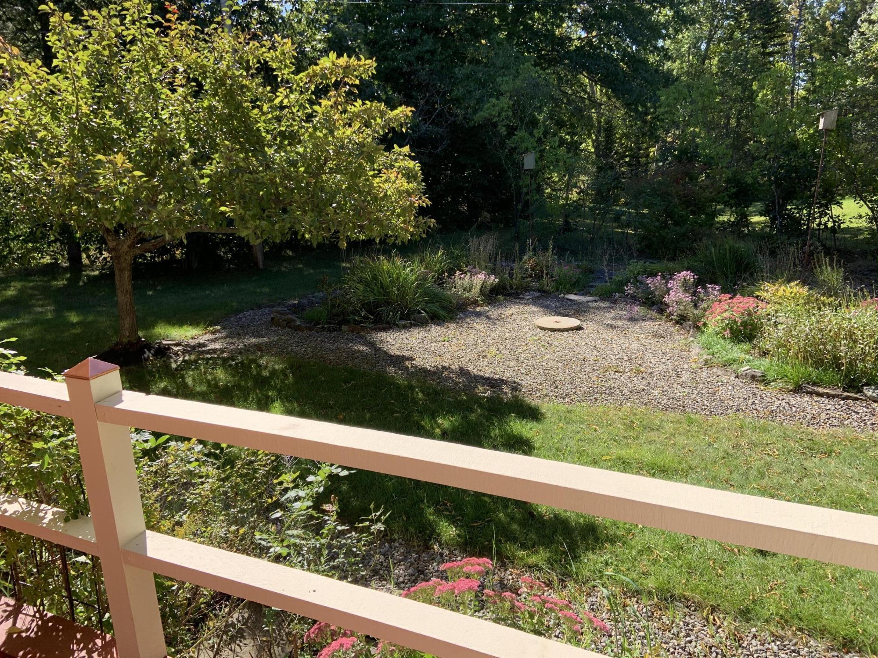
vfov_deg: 53.1
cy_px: 329
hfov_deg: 67.3
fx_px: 659
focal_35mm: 26
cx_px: 439
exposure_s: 1/754
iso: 25
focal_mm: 4.25
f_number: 1.8
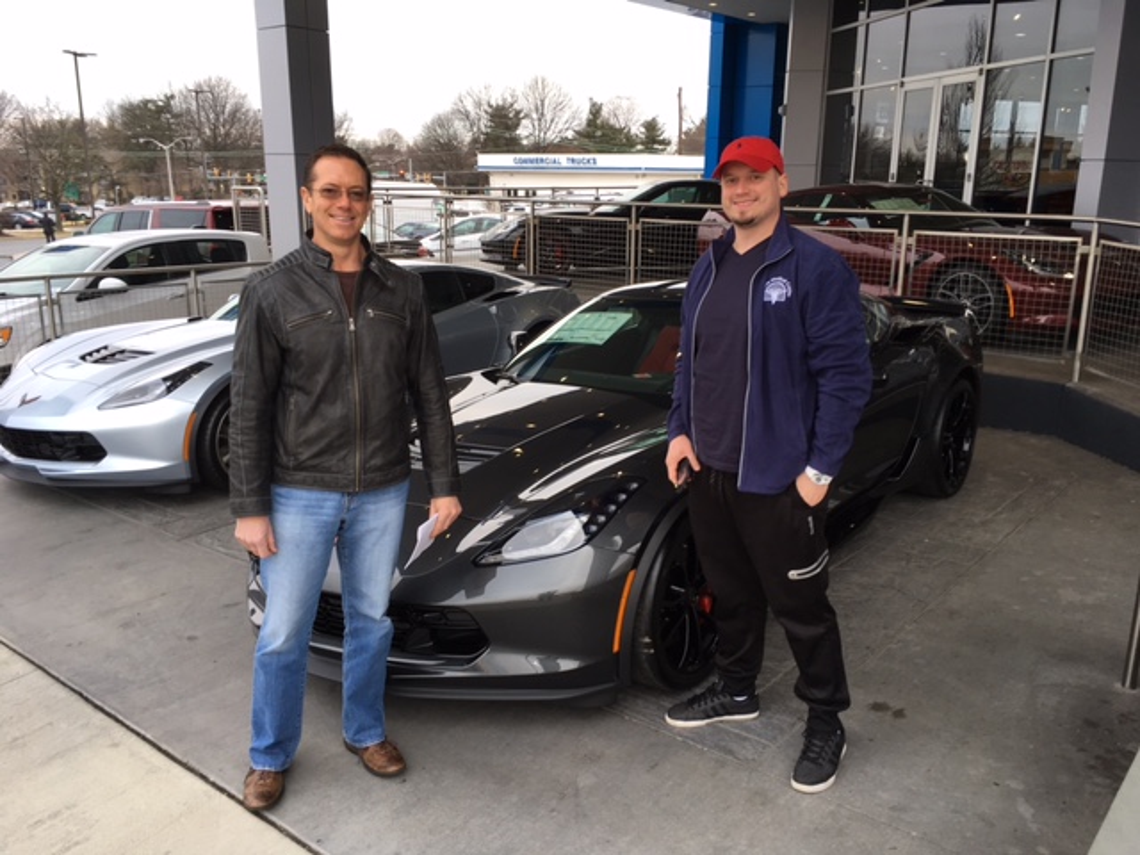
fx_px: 955
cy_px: 428
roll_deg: -1.4
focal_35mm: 29
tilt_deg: -13.7
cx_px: 570
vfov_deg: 48.2
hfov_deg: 61.7
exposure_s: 1/120
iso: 25
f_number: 2.2
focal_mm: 4.15
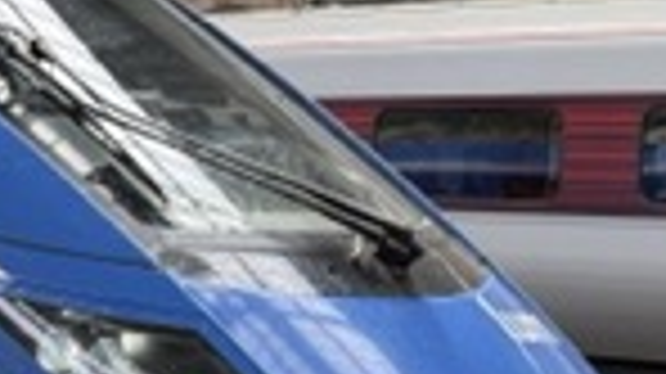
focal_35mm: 113
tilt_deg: -1.3
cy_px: 180
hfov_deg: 17.5
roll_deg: -0.5
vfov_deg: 10.7
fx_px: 1994
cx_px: -256
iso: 100
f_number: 1.78
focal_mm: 6.76
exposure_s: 1/254
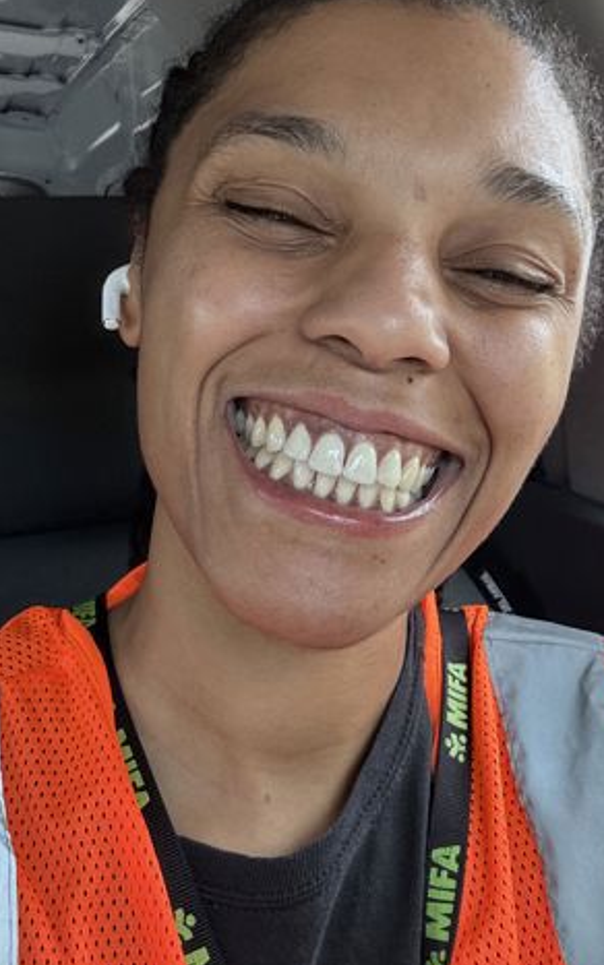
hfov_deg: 32.0
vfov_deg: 49.2
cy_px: 445
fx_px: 1053
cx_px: 319
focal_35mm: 40
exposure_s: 1/121
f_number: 1.9
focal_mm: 2.69
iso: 40
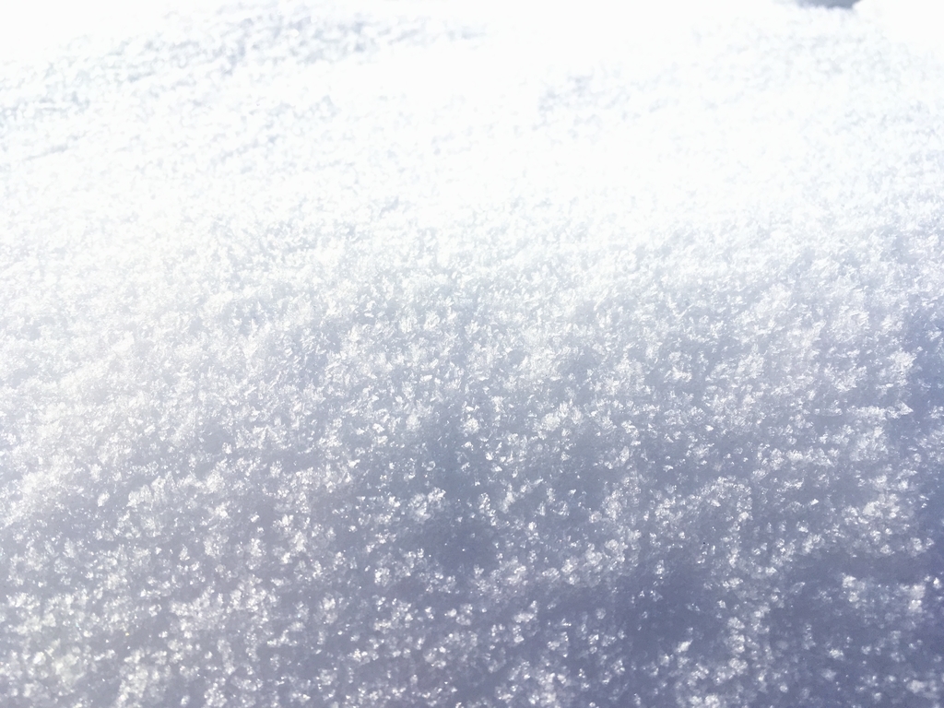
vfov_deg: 48.2
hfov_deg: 61.7
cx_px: 472
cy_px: 354
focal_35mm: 29
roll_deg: +0.5
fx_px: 791
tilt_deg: -24.1
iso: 25
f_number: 2.2
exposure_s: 1/2331
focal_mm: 4.15
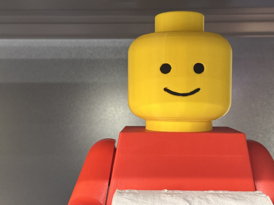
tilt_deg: -4.6
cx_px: 137
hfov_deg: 39.7
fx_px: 380
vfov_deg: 30.3
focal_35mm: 48
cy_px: 102
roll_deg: -0.4
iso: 250
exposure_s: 1/33
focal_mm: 6.86
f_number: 1.78
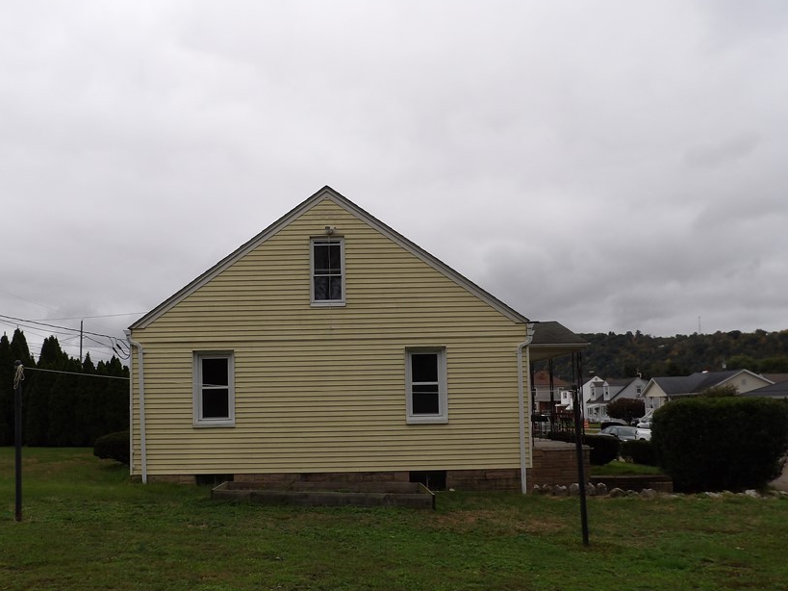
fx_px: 683
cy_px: 358
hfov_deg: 59.7
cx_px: 341
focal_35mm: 30
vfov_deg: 46.5
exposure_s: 1/971
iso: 100
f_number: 3.2
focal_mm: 4.3
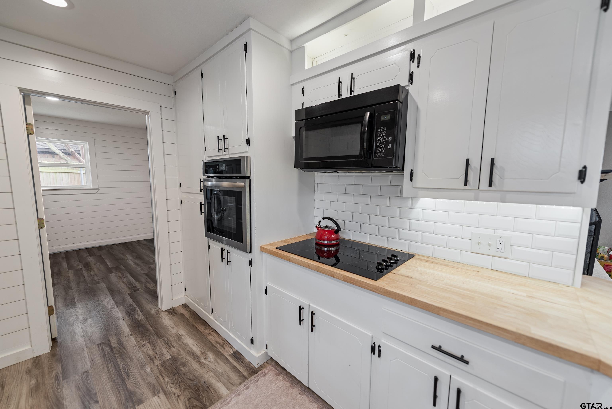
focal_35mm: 14
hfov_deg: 104.2
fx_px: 238
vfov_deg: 81.3
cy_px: 204
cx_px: 306
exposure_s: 1/25
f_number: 2.8
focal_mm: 14
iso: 100
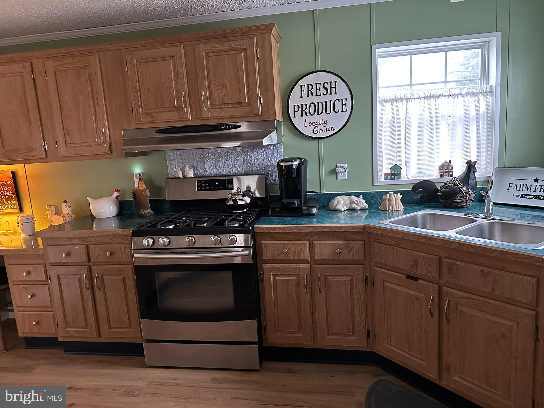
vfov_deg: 56.8
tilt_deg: -9.4
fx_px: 377
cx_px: 272
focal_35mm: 24
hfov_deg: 71.6
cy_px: 204
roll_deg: +2.6
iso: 800
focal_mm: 6.86
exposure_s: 1/40
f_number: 1.78
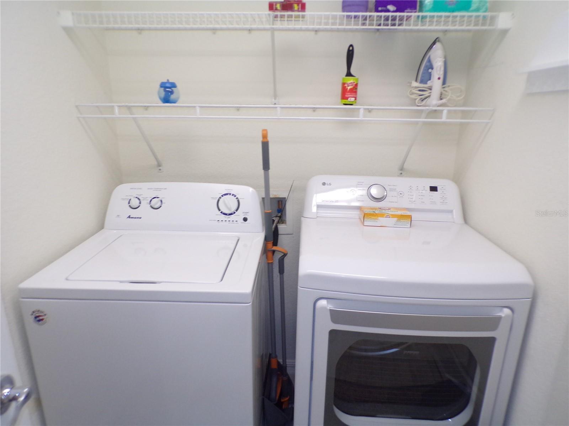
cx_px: 284
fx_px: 394
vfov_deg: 56.8
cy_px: 213
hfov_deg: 71.6
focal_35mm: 24
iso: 200
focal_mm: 4.3
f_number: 3
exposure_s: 1/34
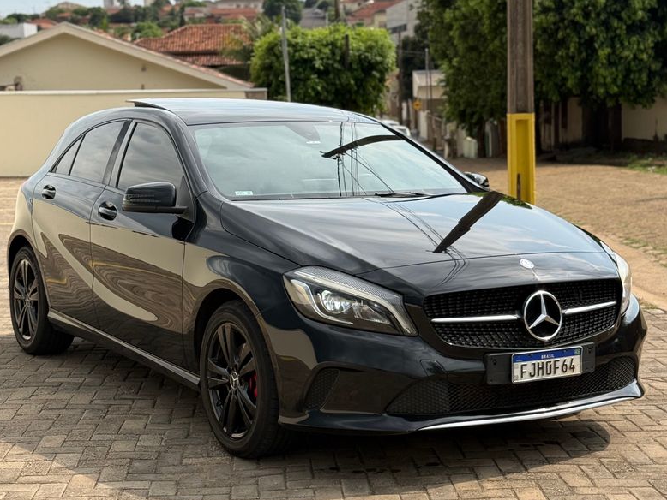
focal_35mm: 50
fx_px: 964
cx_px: 330
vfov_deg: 29.1
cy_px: 246
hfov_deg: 38.2
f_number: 1.78
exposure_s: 1/2415
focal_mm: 6.76
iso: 80
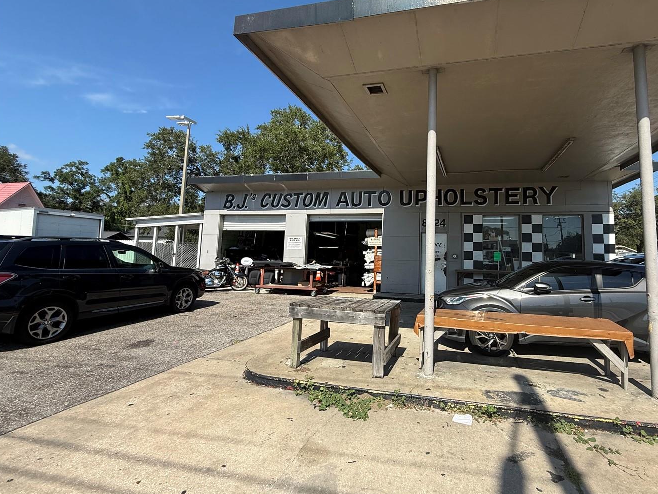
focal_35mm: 17
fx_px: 323
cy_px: 222
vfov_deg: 74.5
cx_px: 394
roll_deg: -1.6
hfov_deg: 89.9
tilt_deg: +5.2
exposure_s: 1/1211
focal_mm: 2.22
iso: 50
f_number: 2.2
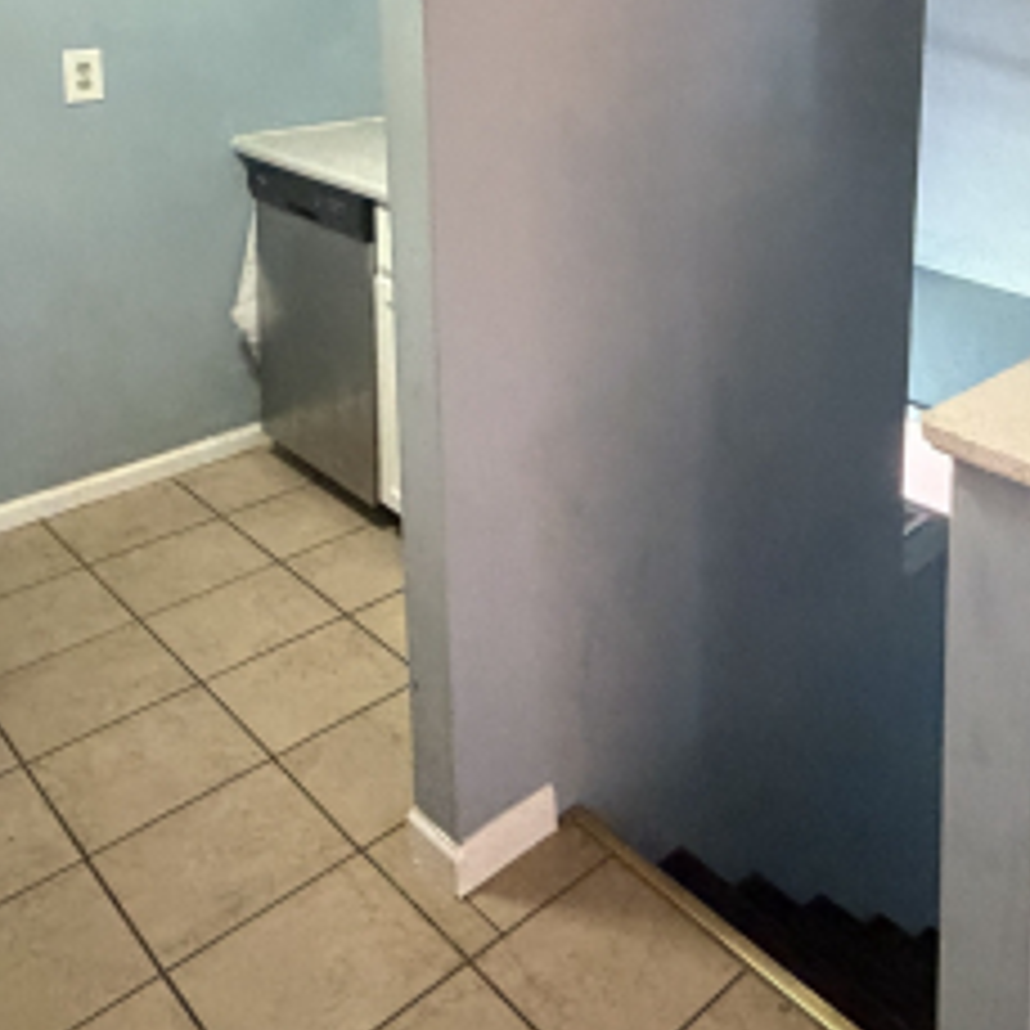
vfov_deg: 41.6
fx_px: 1212
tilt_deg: -7.9
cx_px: 789
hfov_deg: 44.3
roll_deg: -0.1
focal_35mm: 36
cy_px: 63
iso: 1000
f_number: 2.2
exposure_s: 1/40
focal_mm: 2.22
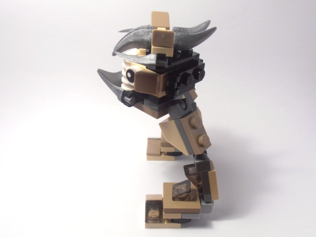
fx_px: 338
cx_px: 158
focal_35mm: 37
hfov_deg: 50.1
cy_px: 118
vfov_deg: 38.7
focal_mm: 6.61
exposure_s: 1/50
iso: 80
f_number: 3.9
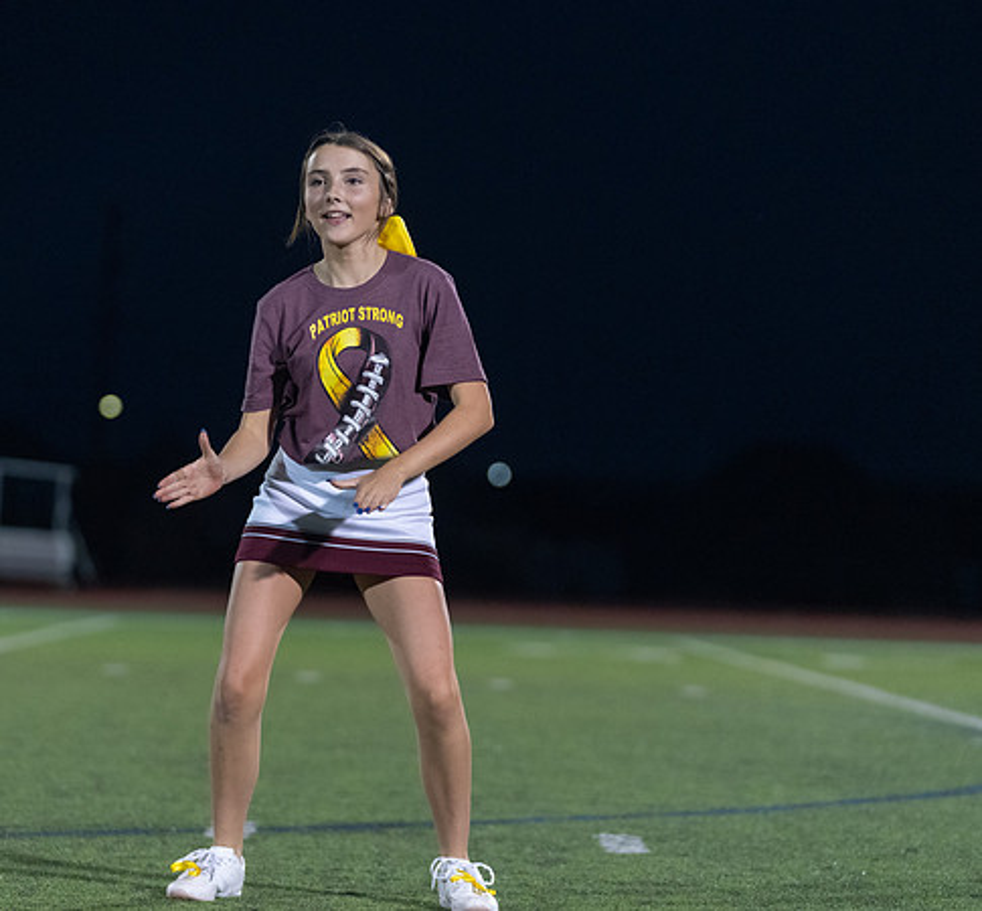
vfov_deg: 10.2
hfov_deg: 11.0
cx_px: 413
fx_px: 5118
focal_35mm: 165
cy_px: 438
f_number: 2.8
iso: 5000
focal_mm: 126
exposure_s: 1/1000
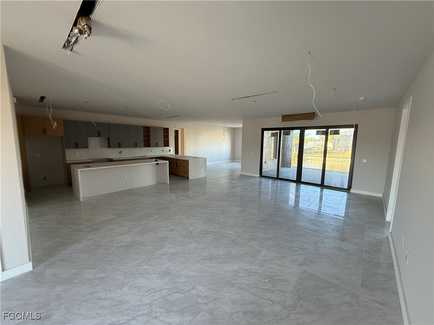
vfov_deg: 85.7
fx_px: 176
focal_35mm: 14
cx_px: 217
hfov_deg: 102.1
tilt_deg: -6.9
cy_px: 162
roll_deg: -0.6
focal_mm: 2.22
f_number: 2.2
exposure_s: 1/99
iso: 200
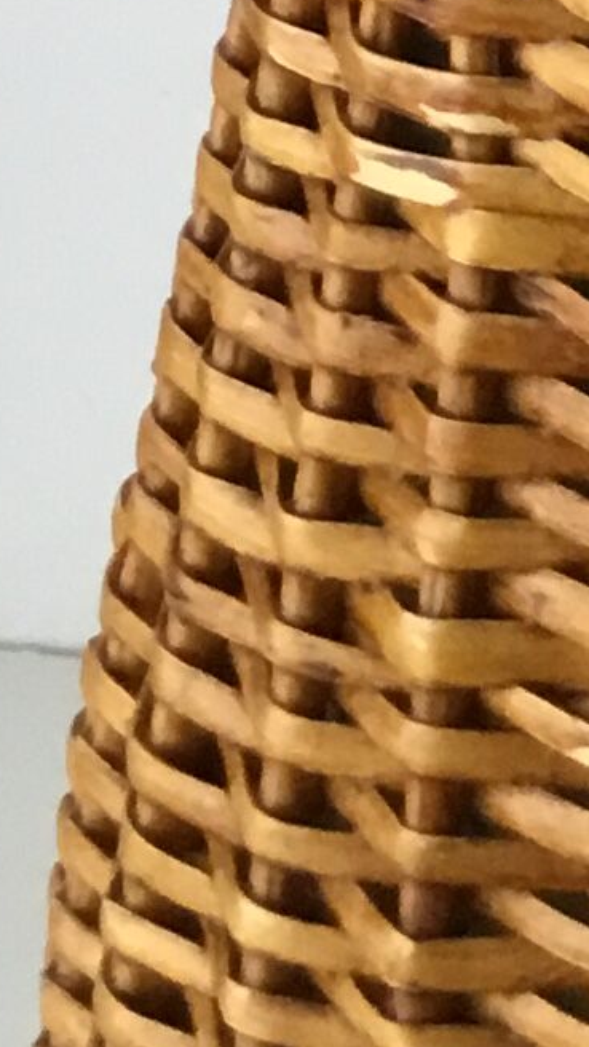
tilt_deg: -14.5
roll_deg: +2.6
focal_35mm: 168
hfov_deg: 6.7
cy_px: -969
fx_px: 4665
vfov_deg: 11.6
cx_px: 1572
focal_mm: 3.3
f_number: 2.4
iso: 100
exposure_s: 1/33
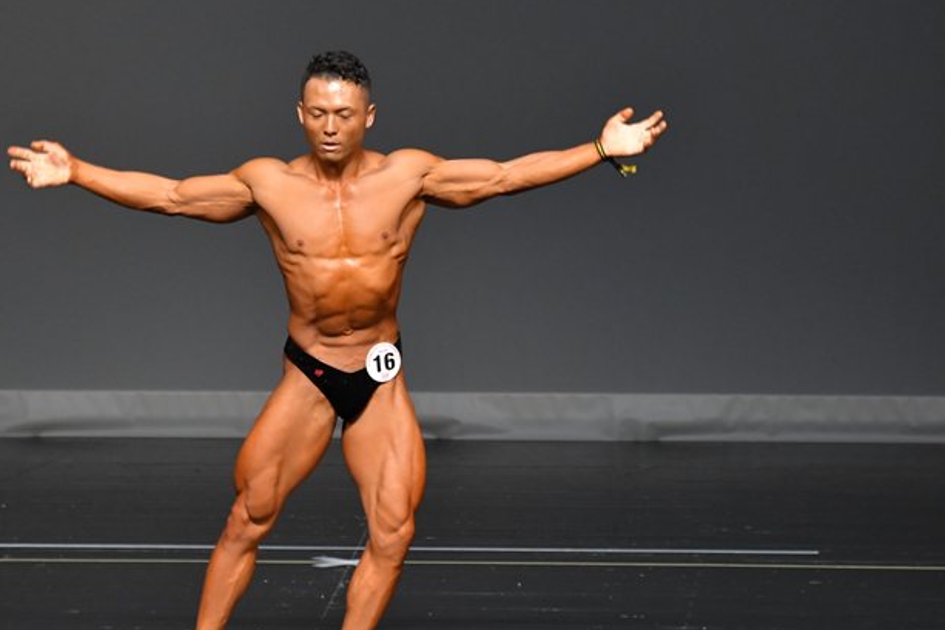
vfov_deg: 3.2
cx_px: 395
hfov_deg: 4.7
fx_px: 11447
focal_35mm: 436
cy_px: 367
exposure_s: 1/400
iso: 2500
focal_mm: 230
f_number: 5.6
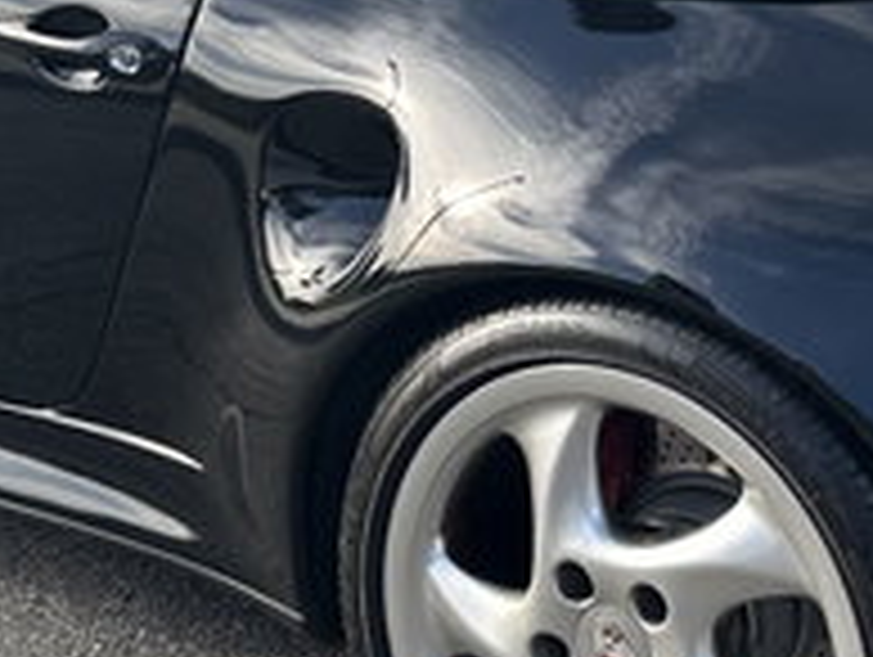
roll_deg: +0.2
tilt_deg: -15.5
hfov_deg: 20.4
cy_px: 112
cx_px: 675
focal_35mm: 95
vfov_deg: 15.5
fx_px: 2399
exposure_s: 1/1095
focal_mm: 6.86
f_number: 1.78
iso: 80
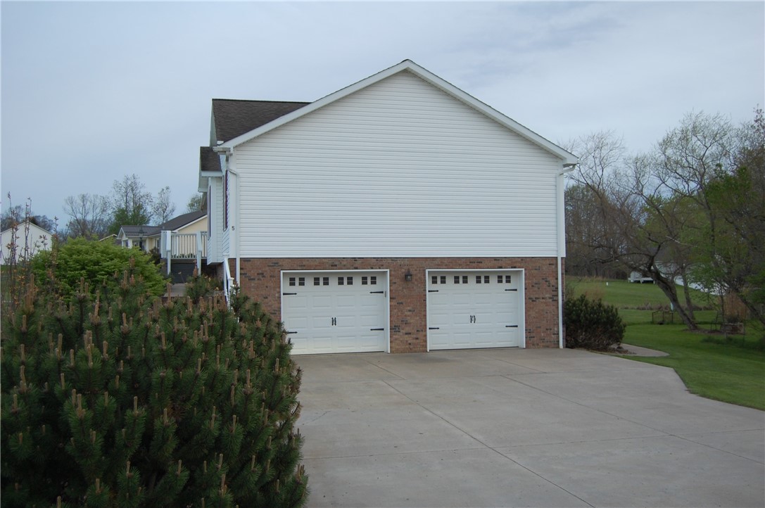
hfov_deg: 53.2
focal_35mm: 36
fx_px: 764
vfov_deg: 36.8
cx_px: 382
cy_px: 254
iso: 400
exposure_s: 1/60
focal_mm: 24
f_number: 4
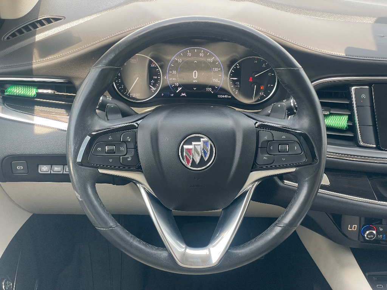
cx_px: 194
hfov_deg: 36.8
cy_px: 145
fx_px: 581
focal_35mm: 52
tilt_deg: -29.9
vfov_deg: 28.0
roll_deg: -1.1
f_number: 2
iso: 64
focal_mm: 6
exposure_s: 1/122
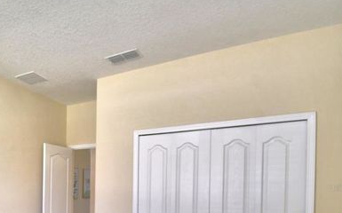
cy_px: 188
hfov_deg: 59.1
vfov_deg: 41.3
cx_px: 50
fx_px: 261
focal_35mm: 28
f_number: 4.5
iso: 400
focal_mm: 10
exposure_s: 1/100
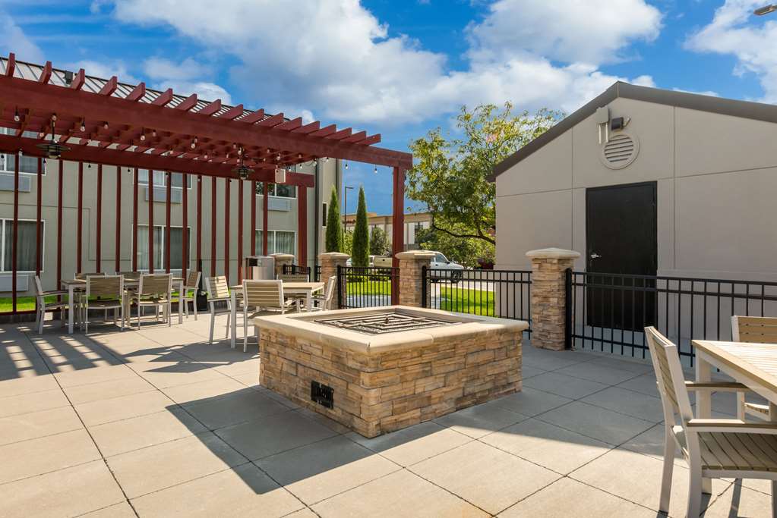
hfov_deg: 78.6
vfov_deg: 57.3
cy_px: 259
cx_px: 388
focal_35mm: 22
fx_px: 475
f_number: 9
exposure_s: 1/640
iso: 400
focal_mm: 22
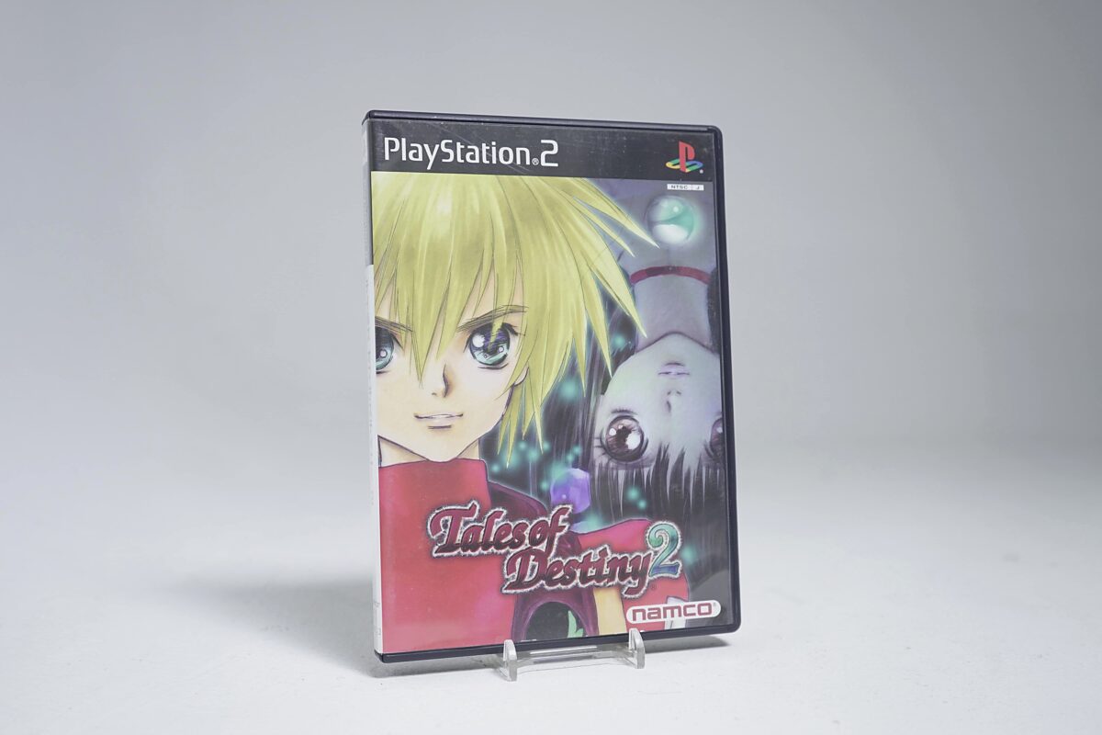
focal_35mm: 37
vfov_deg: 35.9
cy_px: 368
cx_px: 551
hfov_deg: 51.9
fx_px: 1133
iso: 640
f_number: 5.6
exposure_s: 1/25
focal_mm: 37
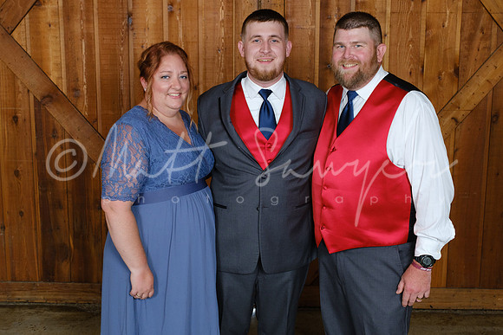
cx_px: 236
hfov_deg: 44.9
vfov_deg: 30.8
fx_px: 609
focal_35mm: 44
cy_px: 161
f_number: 4.5
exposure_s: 1/125
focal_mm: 27.4
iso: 1600
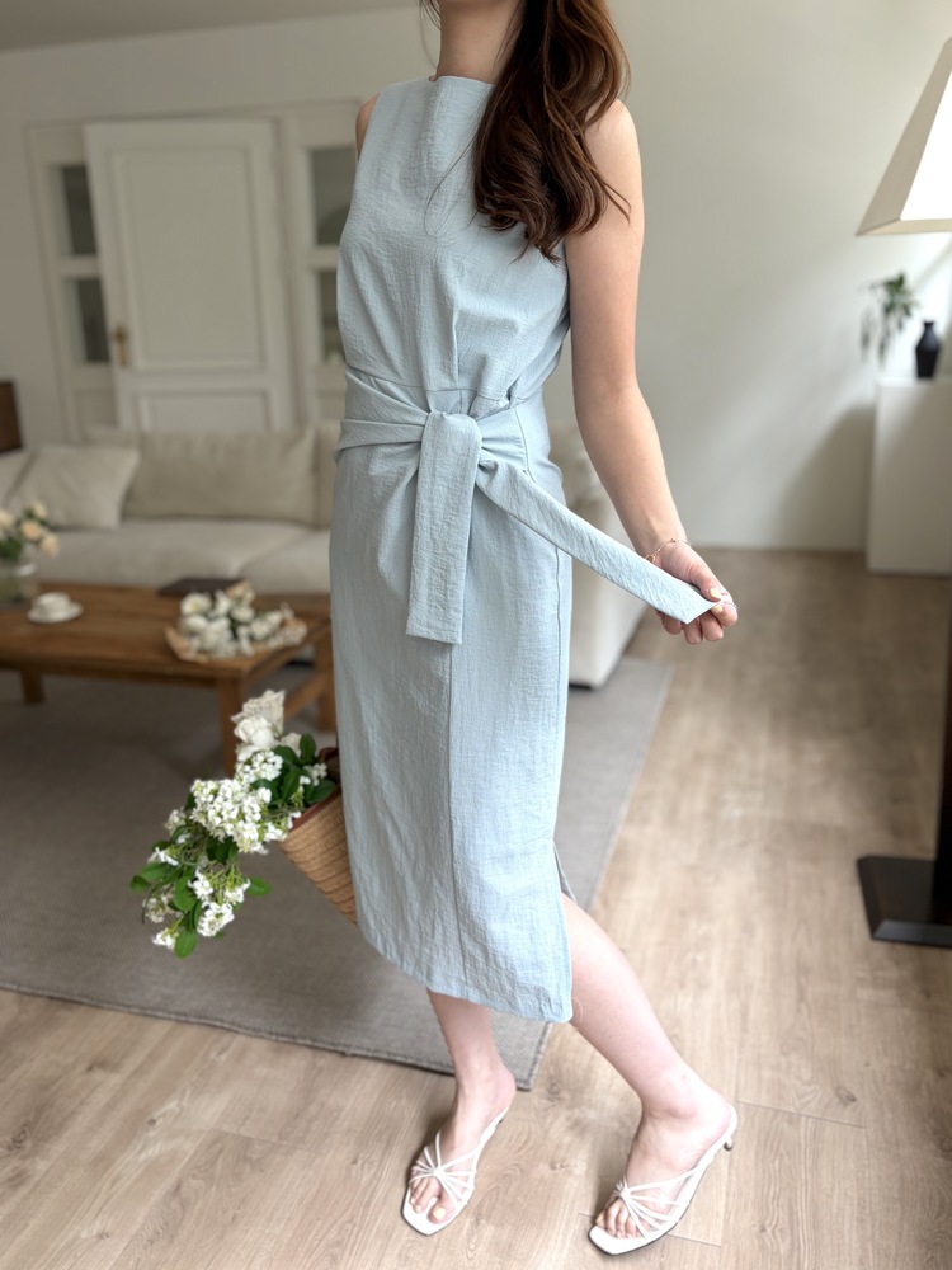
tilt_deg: -15.3
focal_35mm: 26
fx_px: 953
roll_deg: +1.1
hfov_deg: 53.1
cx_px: 476
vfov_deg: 67.3
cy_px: 635
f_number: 1.6
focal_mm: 5.96
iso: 64
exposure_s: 1/122
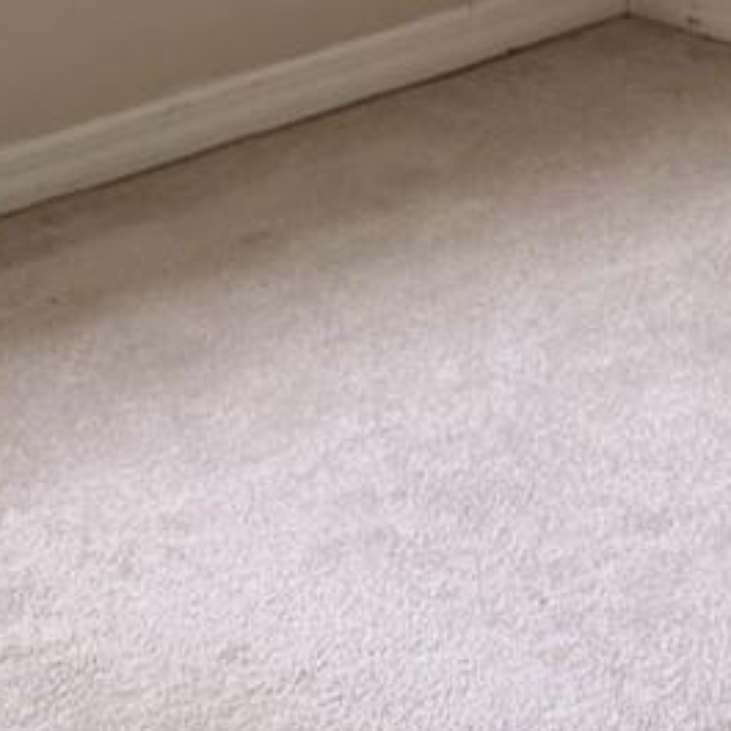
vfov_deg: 11.9
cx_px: 670
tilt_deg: -0.7
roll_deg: +1.5
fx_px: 3058
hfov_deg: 13.5
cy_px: -797
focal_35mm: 128
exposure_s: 1/127
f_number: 1.78
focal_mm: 6.76
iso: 125
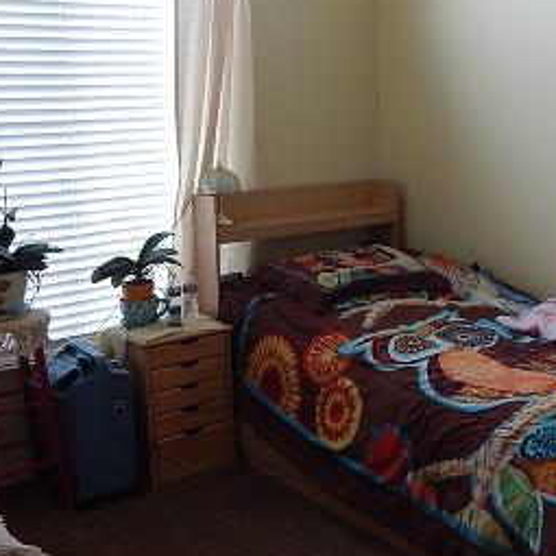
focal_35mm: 51
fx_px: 927
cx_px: 373
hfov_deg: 33.1
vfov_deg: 33.3
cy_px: 231
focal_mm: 4
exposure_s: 1/60
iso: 125
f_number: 3
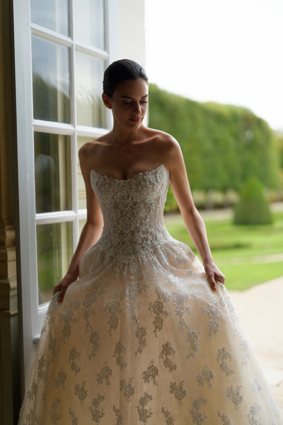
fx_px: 590
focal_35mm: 50
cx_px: 142
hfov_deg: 27.0
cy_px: 212
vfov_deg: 39.6
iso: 64
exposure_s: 1/800
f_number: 1.2
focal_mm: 50
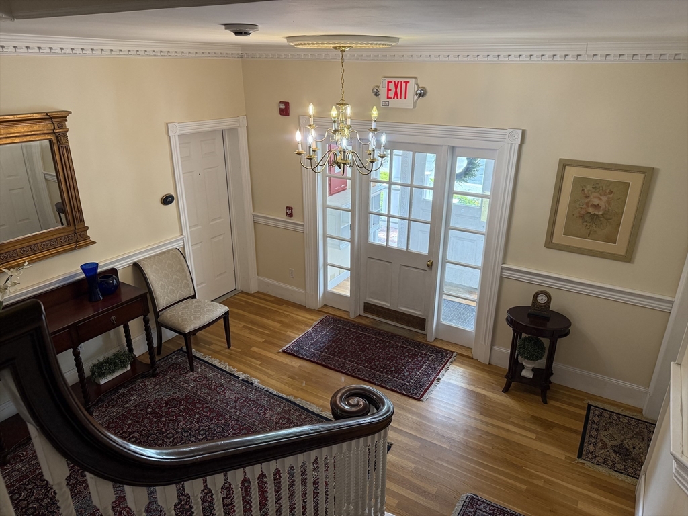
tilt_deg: -21.2
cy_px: 258
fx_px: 477
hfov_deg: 71.6
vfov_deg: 56.8
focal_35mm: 24
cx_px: 344
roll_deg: -0.3
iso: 200
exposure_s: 1/120
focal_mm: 6.76
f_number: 1.78
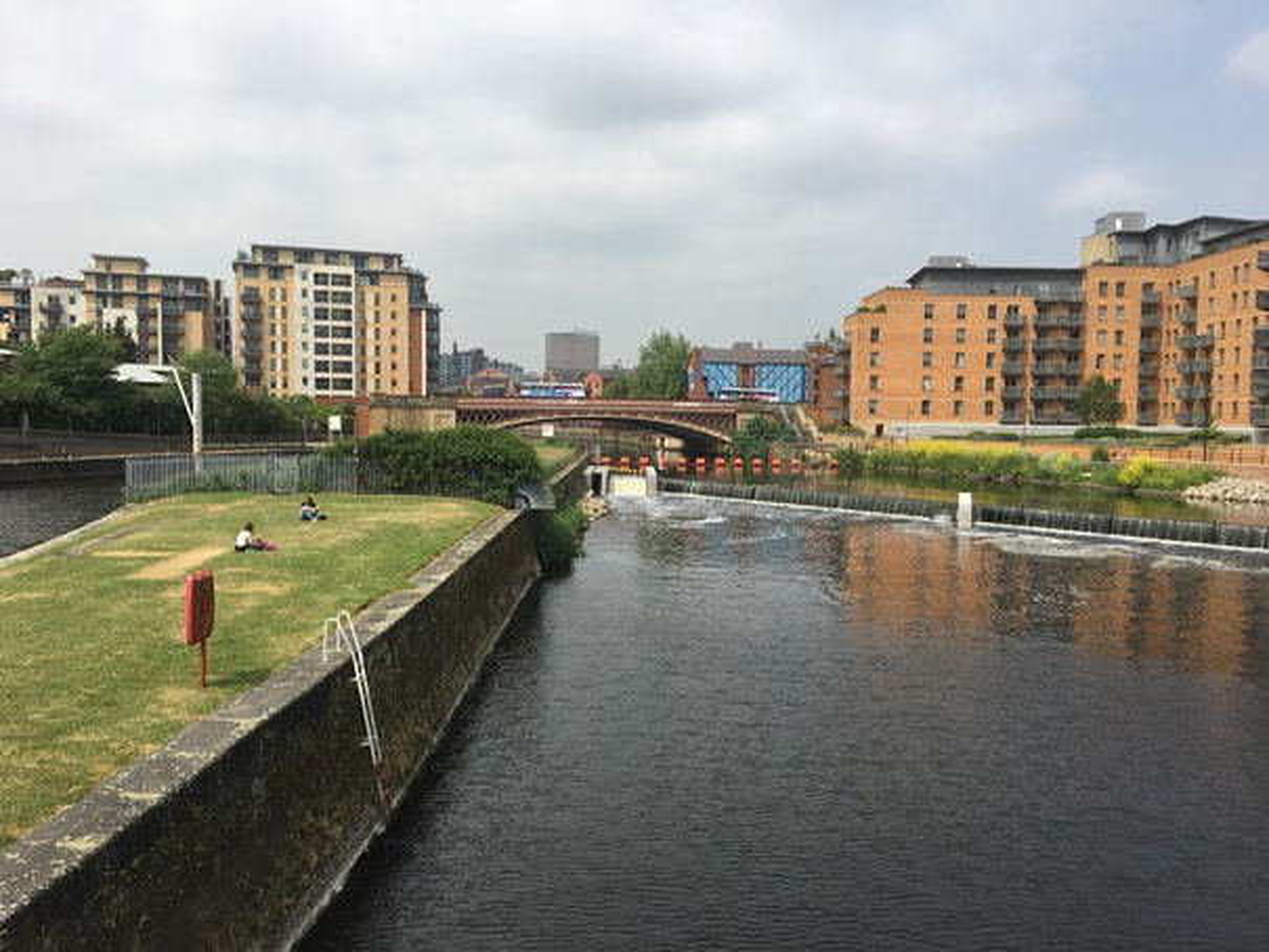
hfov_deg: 61.6
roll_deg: -1.4
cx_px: 634
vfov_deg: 48.2
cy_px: 476
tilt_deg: -2.8
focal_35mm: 29
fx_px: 1063
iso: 25
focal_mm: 4.15
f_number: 2.2
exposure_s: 1/1876
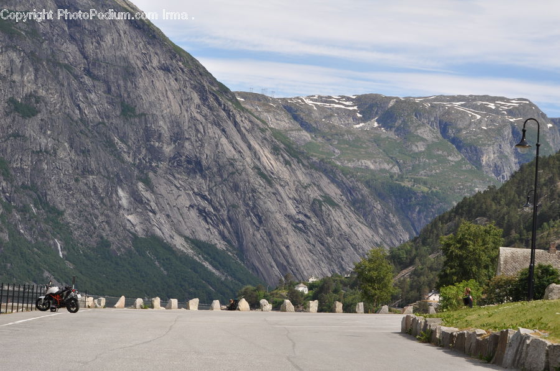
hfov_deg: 24.7
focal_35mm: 82
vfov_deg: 16.5
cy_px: 186
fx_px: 1281
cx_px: 280
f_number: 10
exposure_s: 1/400
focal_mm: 55
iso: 320
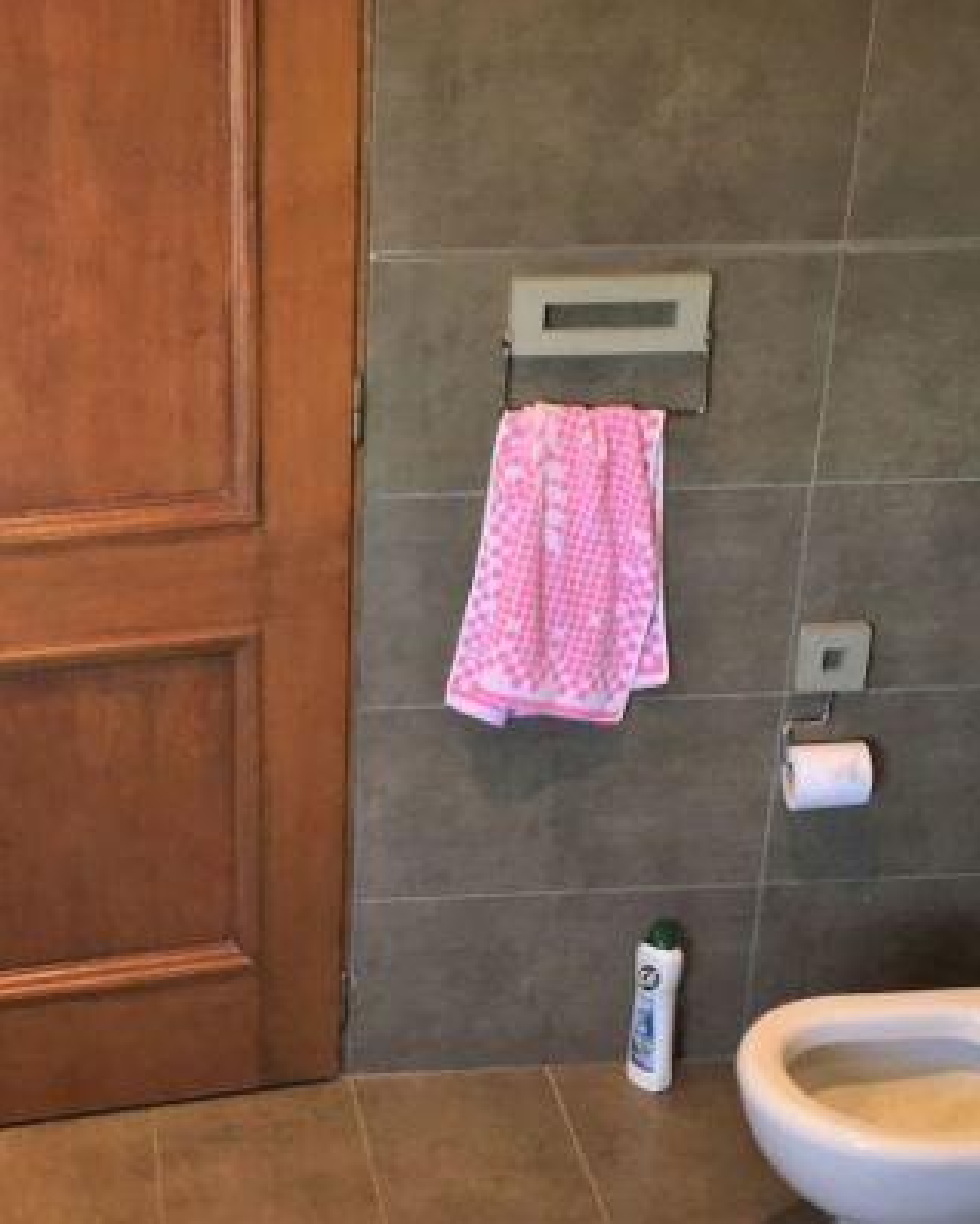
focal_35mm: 57
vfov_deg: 32.6
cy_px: 869
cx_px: 293
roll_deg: -0.6
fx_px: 2065
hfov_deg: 26.5
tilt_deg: -27.5
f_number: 2.2
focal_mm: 4.15
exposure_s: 1/33
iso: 40
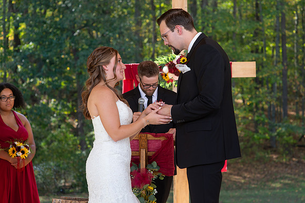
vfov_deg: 13.9
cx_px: 156
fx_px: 833
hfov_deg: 20.8
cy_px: 108
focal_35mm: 98
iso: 400
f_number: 5
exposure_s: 1/320
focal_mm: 85
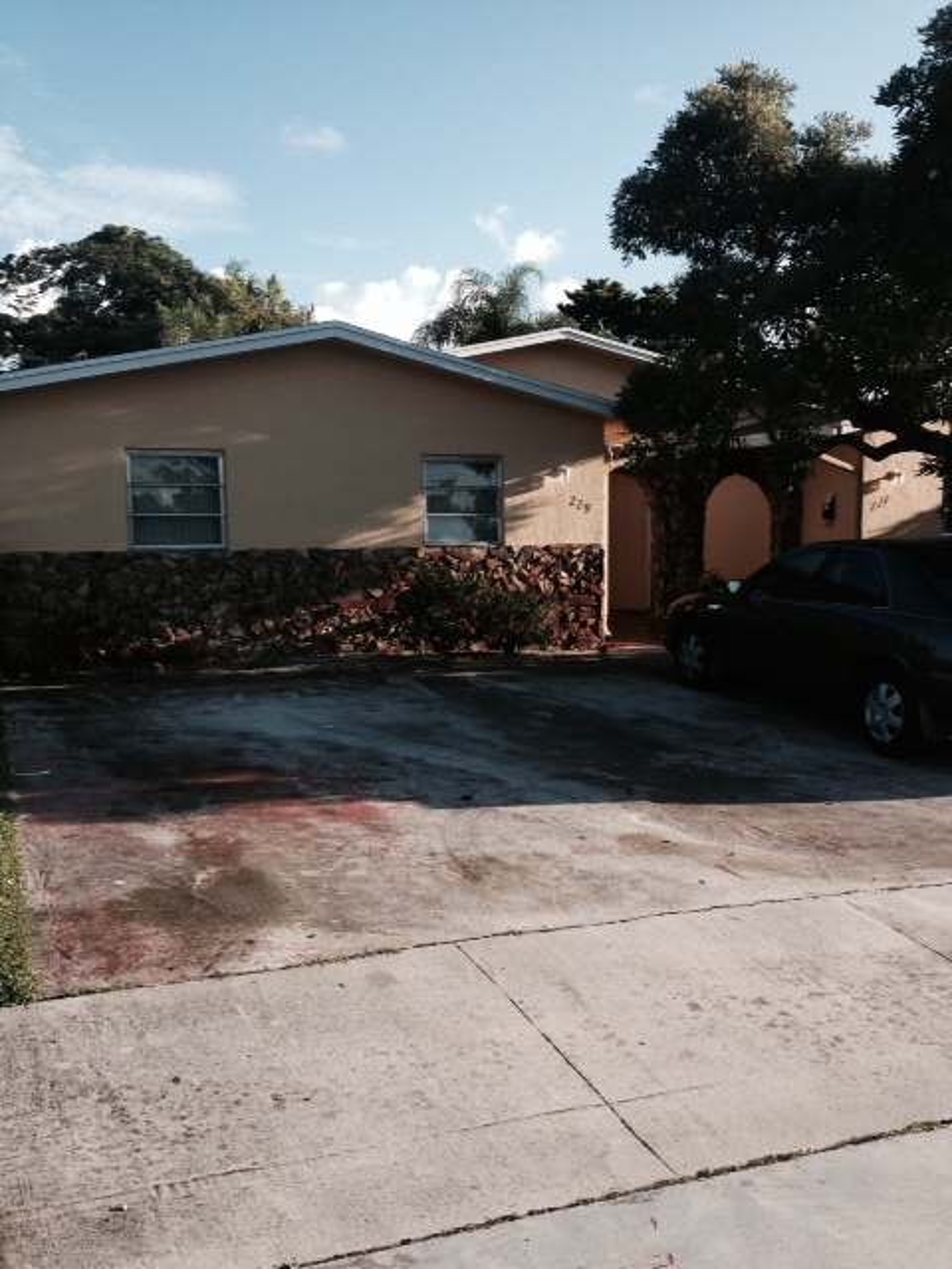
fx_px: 1283
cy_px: 634
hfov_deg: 40.7
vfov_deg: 52.6
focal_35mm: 35
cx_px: 476
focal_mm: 4.28
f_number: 2.4
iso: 50
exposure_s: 1/876
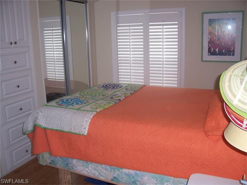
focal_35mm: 34
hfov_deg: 54.0
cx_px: 124
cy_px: 92
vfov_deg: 41.8
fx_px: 243
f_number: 2.7
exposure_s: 1/60
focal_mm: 5.6
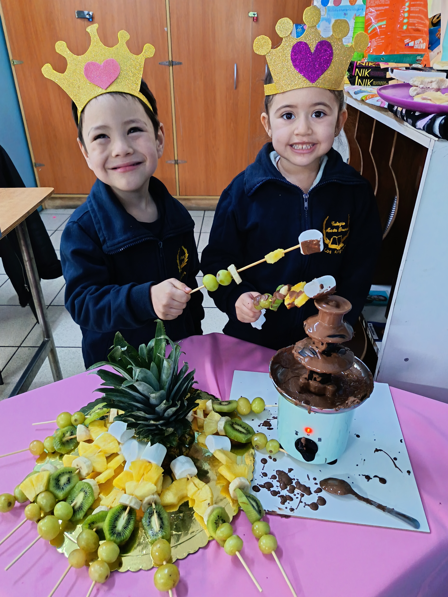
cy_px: 298
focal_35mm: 25
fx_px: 431
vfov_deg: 69.4
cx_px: 224
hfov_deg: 54.9
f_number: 1.75
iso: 3912
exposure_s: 1/25
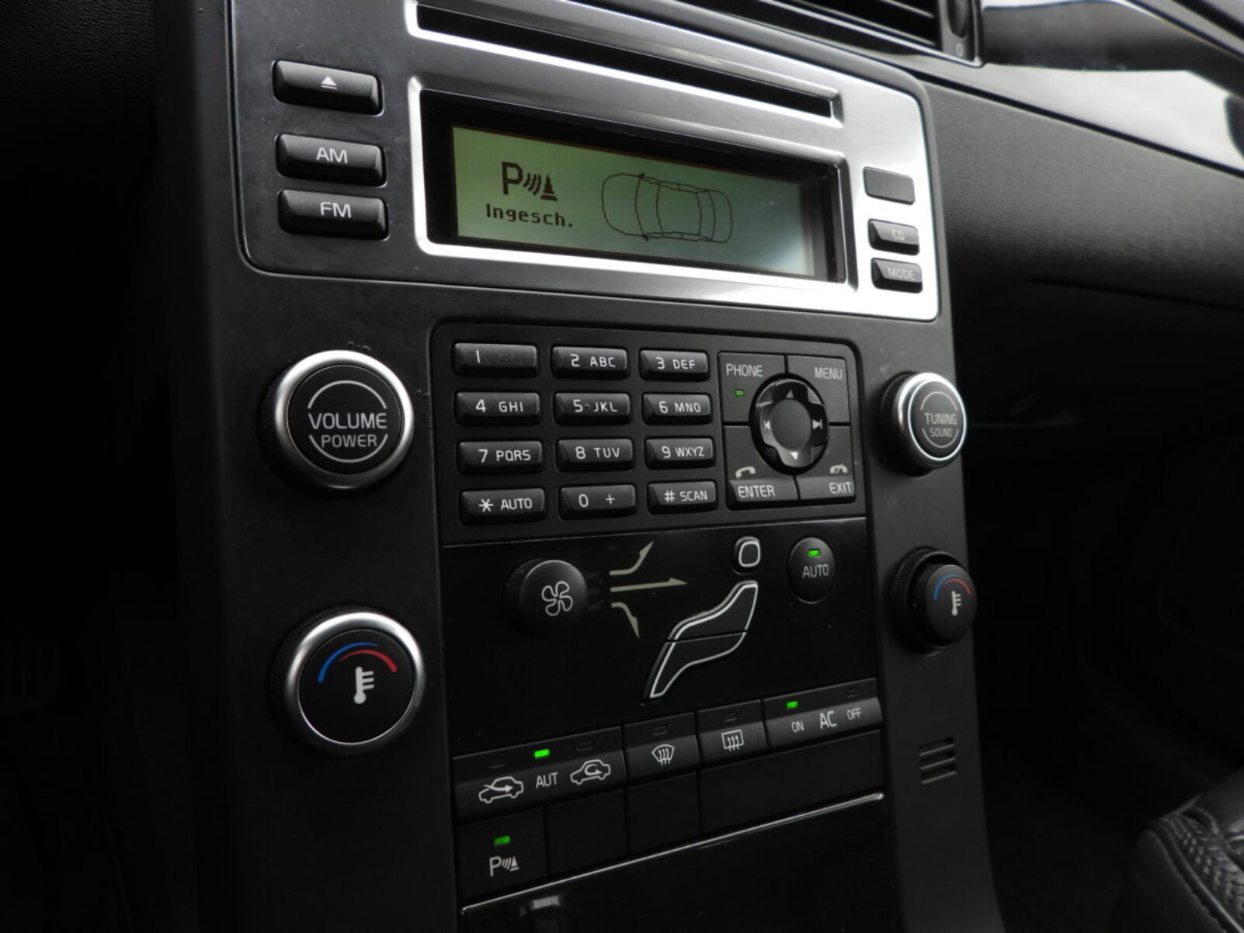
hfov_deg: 71.6
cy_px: 466
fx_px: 863
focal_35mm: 24
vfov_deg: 56.8
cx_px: 622
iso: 100
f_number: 2.8
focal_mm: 4.3
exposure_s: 1/100
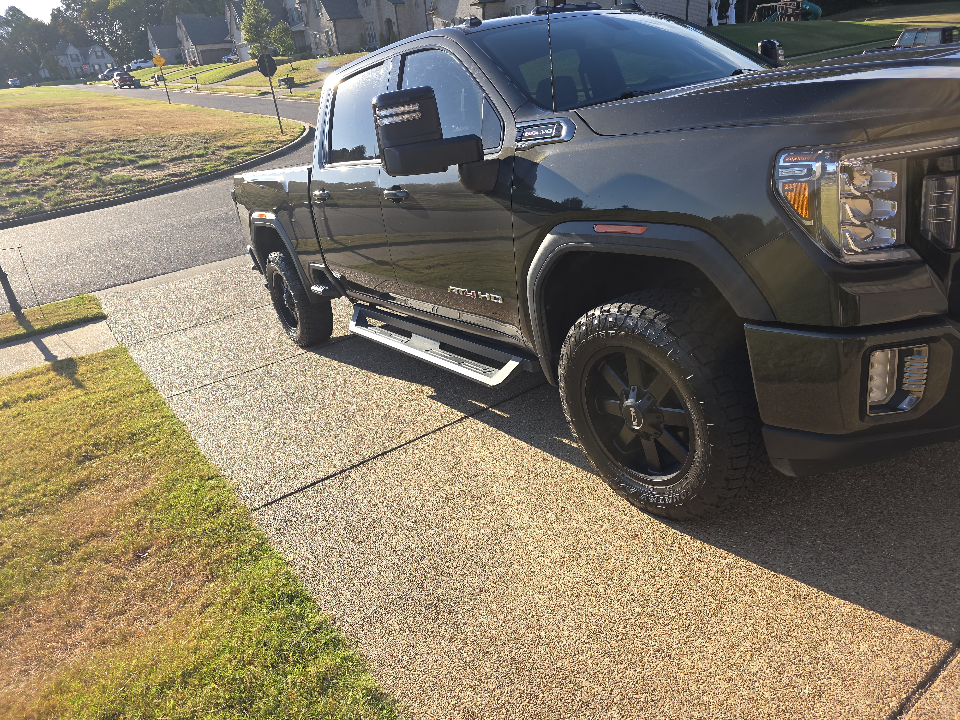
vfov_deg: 58.9
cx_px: 480
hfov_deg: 73.9
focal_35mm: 23
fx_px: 638
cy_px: 360
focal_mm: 6.3
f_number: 1.7
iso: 12
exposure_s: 1/318
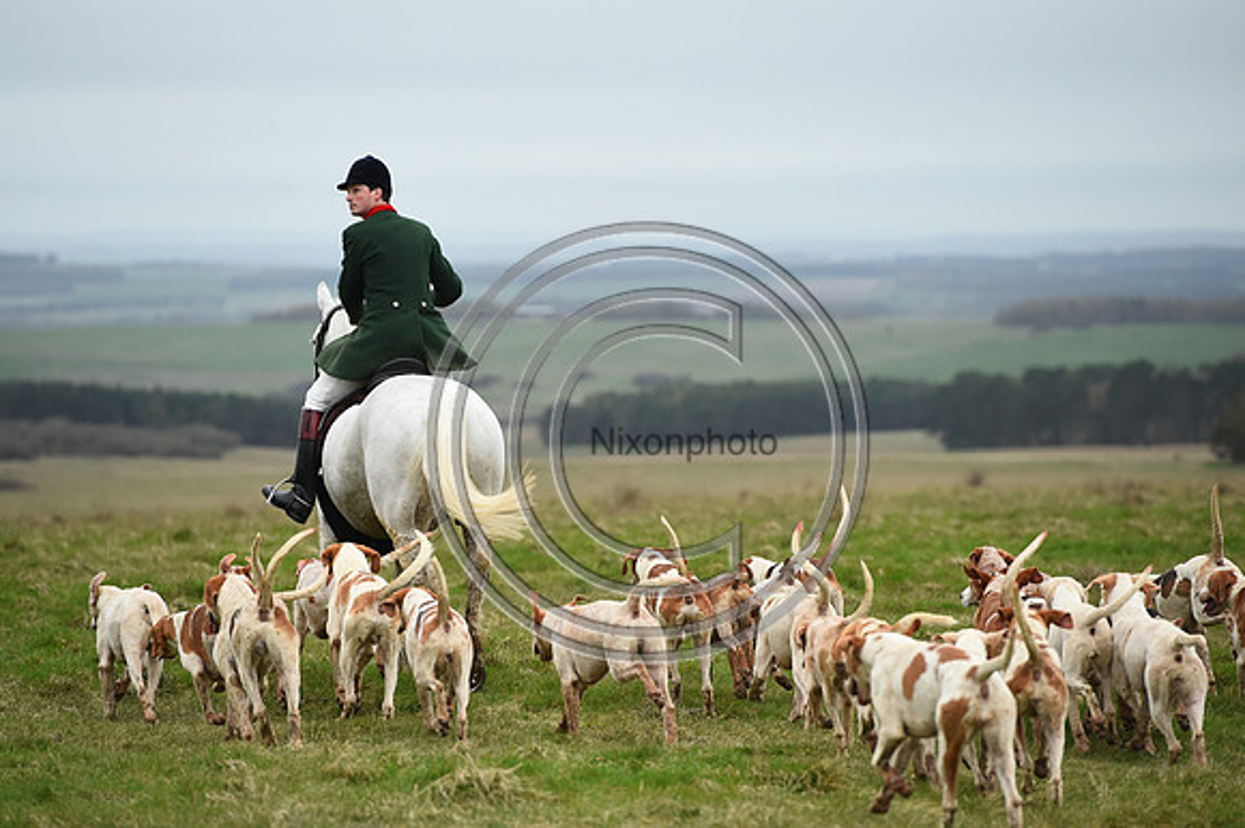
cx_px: 622
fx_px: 6912
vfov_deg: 6.9
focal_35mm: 200
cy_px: 414
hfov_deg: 10.3
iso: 2500
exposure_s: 1/1250
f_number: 4.5
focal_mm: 200
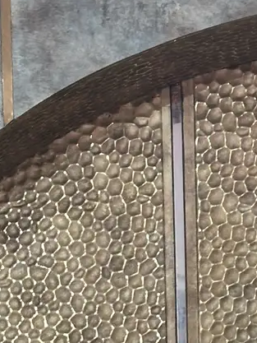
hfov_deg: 8.0
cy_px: 570
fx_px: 1821
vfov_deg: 10.3
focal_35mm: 184
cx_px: 313
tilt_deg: -2.7
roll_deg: -1.2
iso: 80
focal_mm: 6.86
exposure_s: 1/50
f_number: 1.78
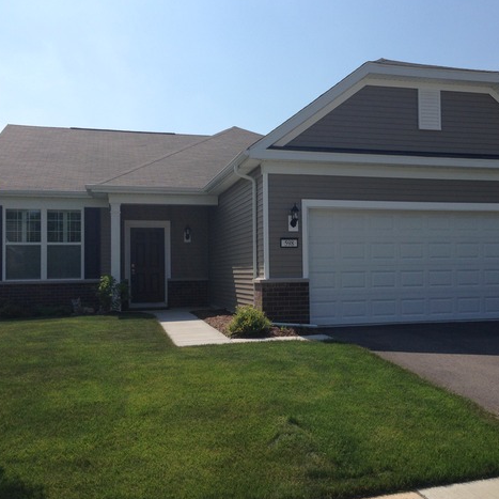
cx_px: 300
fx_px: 652
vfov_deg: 41.9
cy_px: 245
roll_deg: +1.4
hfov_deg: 41.7
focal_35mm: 40
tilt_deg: +1.7
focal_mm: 4.12
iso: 50
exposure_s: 1/2584
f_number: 2.4
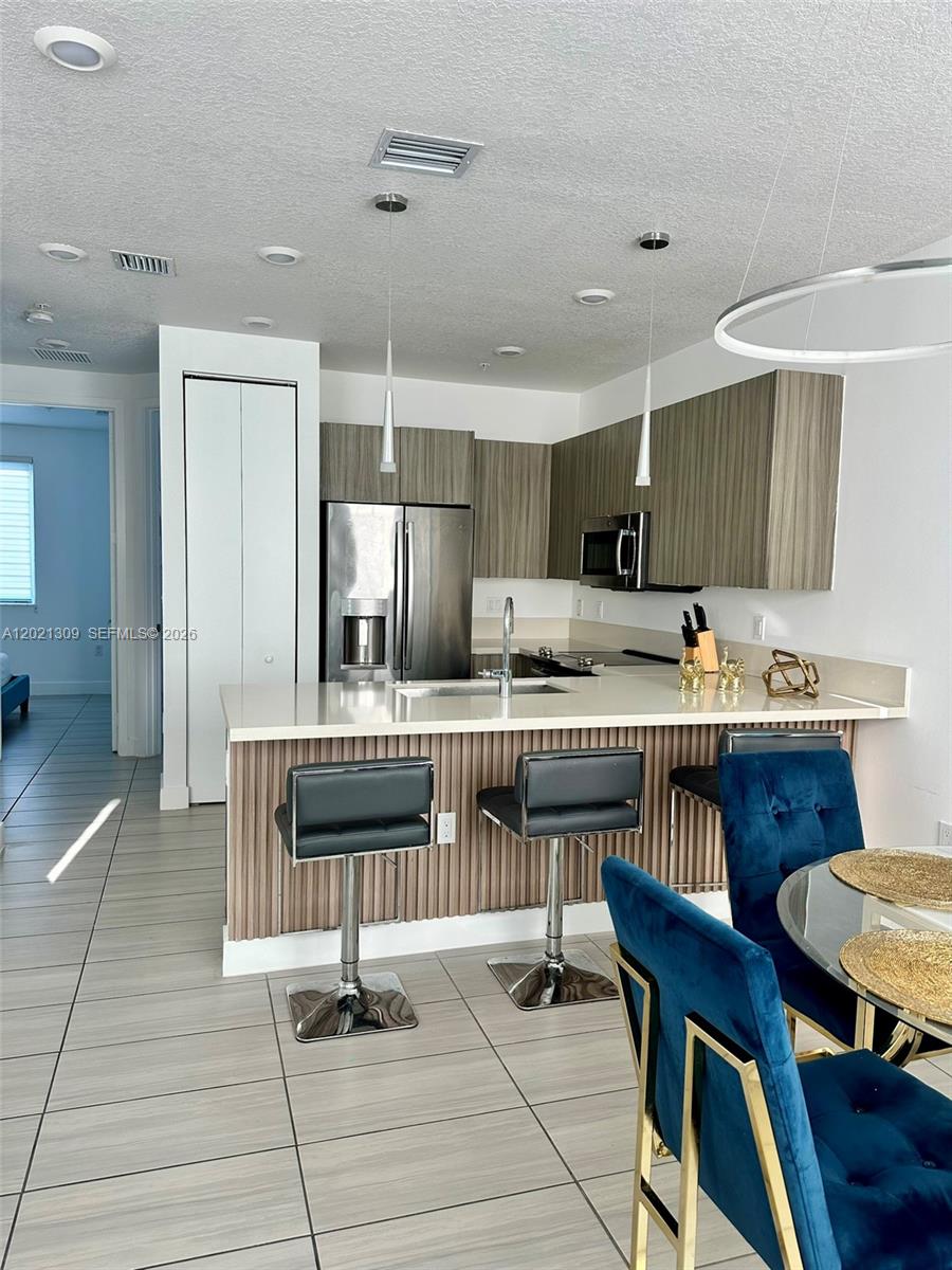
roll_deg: -2.3
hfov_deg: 56.8
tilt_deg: -4.8
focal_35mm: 24
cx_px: 476
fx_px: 880
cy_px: 635
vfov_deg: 71.6
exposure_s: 1/121
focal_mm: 6.86
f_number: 1.78
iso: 80
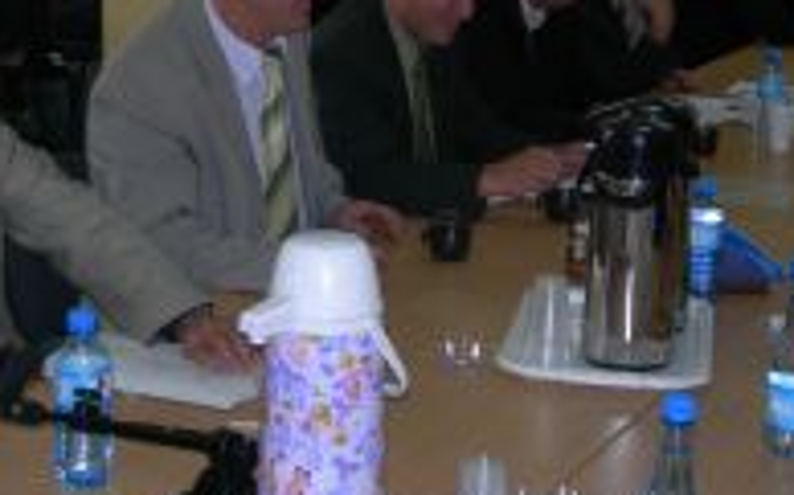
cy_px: 155
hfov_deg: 24.9
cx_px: 291
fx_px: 1795
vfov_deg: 15.7
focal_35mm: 83
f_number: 2.8
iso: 50
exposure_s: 1/60.1
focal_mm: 7.8
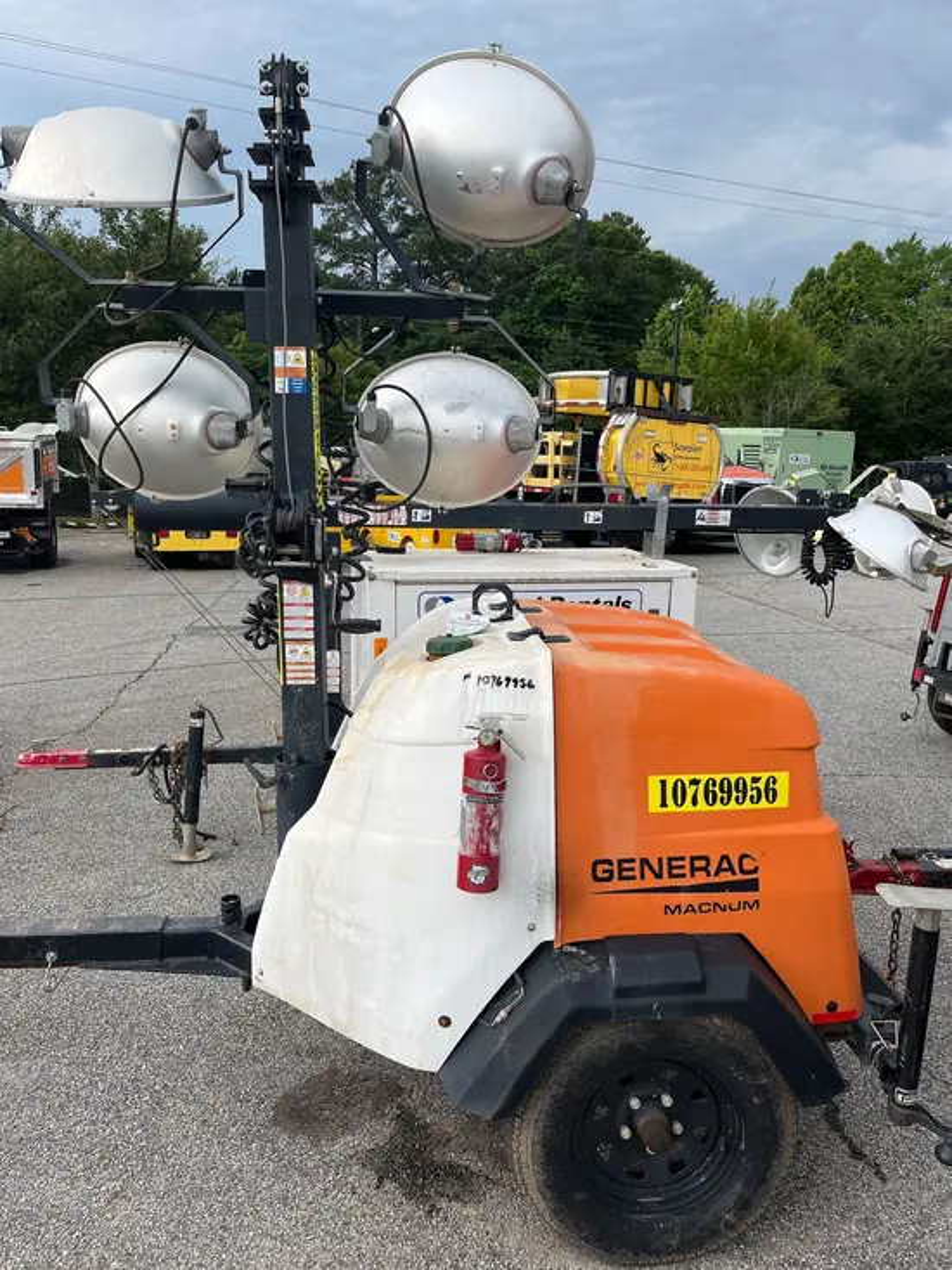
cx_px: 476
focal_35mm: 26
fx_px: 953
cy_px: 635
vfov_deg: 67.3
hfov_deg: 53.1
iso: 50
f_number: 1.6
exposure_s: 1/1252
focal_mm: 5.1
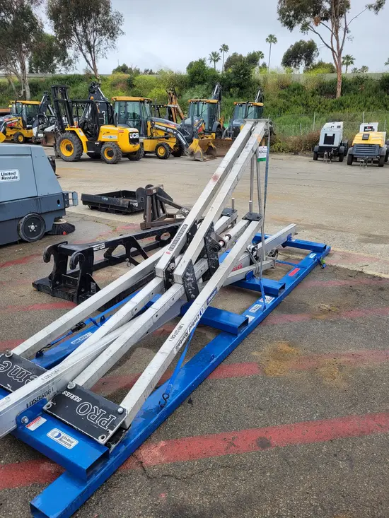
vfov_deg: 67.3
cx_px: 194
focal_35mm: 26
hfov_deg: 53.1
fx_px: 389
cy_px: 259
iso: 40
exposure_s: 1/493
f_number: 1.8
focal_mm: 5.4
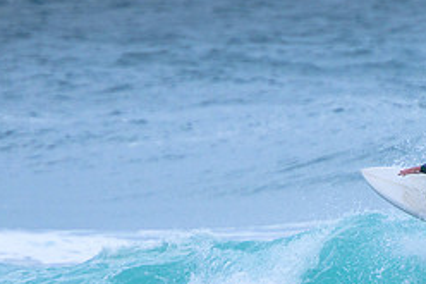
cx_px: 394
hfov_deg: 1.6
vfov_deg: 1.1
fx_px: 15231
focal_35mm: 1288
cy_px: 301
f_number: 5.6
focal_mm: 400
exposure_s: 1/2000
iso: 500
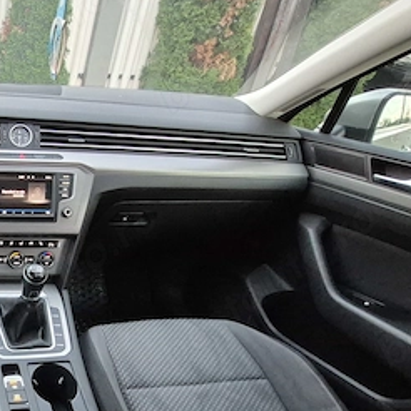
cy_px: 307
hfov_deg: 44.1
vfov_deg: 54.7
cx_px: -40
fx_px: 376
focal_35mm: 28
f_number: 2.2
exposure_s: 1/25
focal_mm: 1.74
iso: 1250
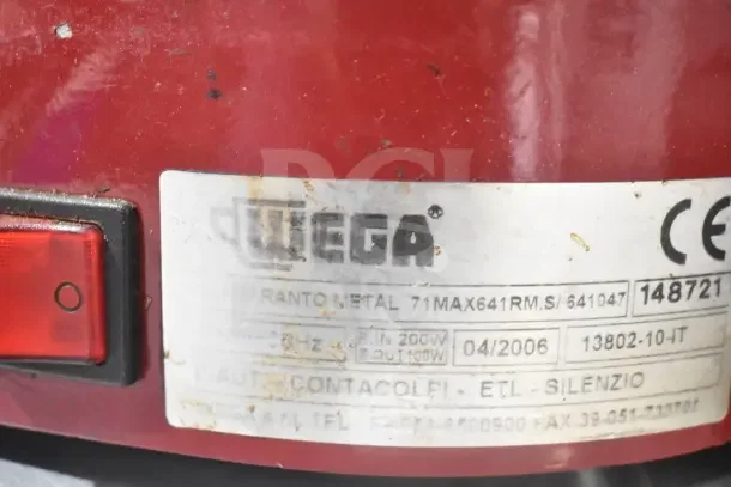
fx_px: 975
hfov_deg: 41.1
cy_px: 244
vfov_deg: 28.1
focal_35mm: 48
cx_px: 366
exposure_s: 1/50
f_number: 4.5
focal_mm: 32
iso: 3200
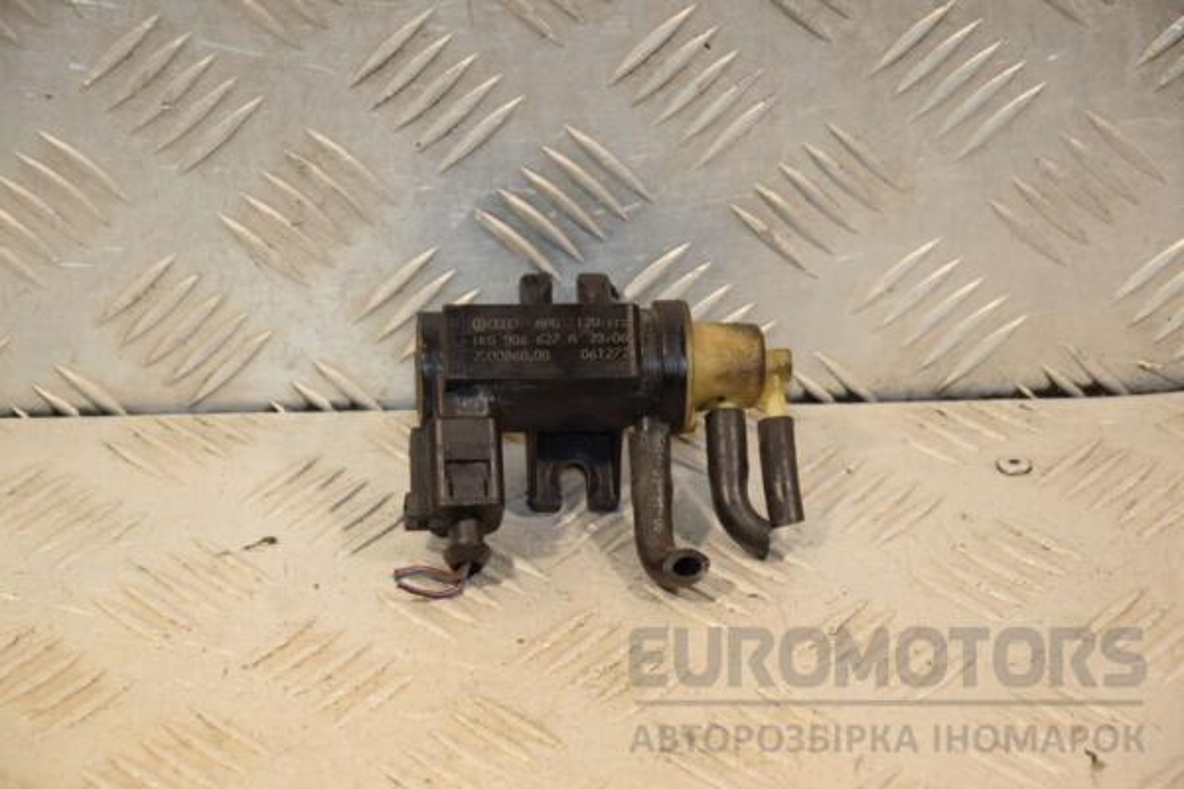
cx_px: 592
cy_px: 394
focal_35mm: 138
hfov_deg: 14.9
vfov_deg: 9.9
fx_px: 4538
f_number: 6.3
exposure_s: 1/200
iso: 800
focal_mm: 92
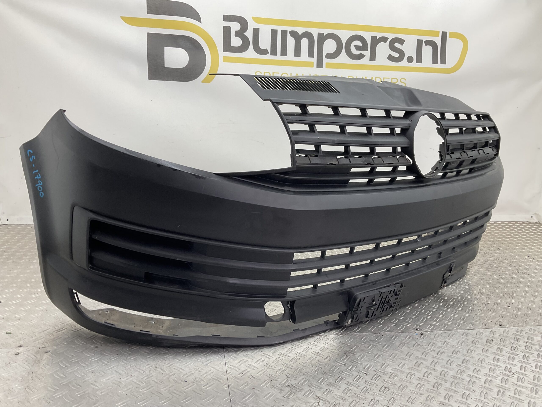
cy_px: 204
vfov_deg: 48.2
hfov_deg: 61.7
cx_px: 271
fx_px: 454
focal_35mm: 29
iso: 32
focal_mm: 3
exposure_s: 1/100
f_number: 1.8
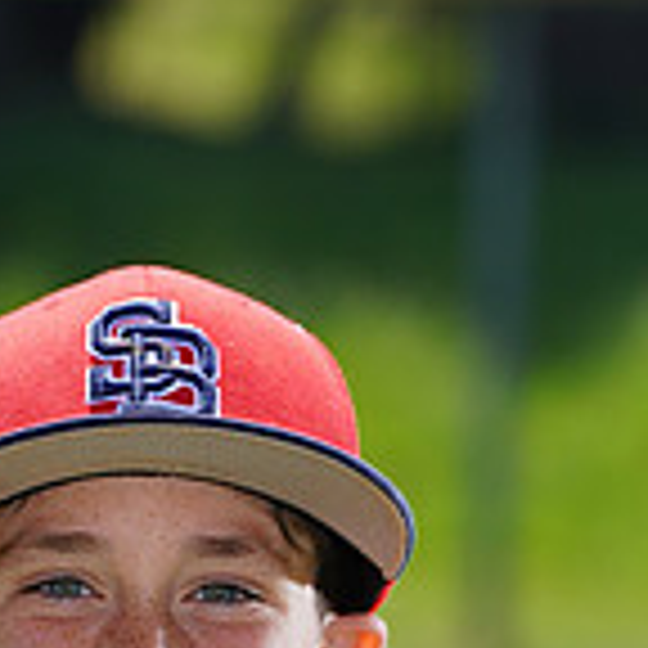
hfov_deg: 2.3
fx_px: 16011
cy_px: 1138
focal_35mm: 756
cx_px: 43
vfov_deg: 2.3
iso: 100
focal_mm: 221
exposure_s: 1/250
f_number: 7.1
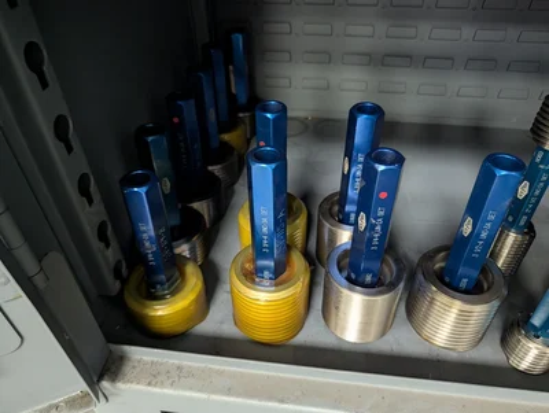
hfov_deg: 71.5
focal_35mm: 24
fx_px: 381
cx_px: 274
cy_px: 206
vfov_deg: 56.9
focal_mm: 6.9
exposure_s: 1/60
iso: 980
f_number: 1.68
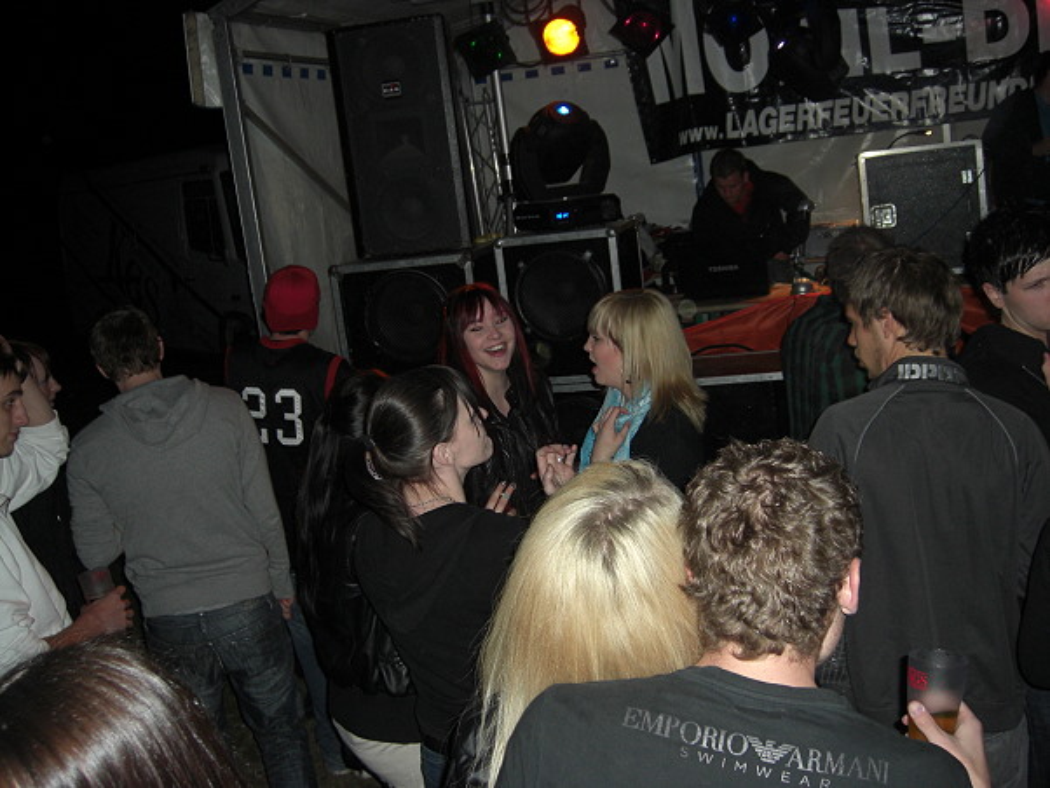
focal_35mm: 38
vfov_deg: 37.7
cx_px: 525
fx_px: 1153
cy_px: 394
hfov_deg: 49.0
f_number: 2.8
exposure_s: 1/60
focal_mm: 7.9
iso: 200
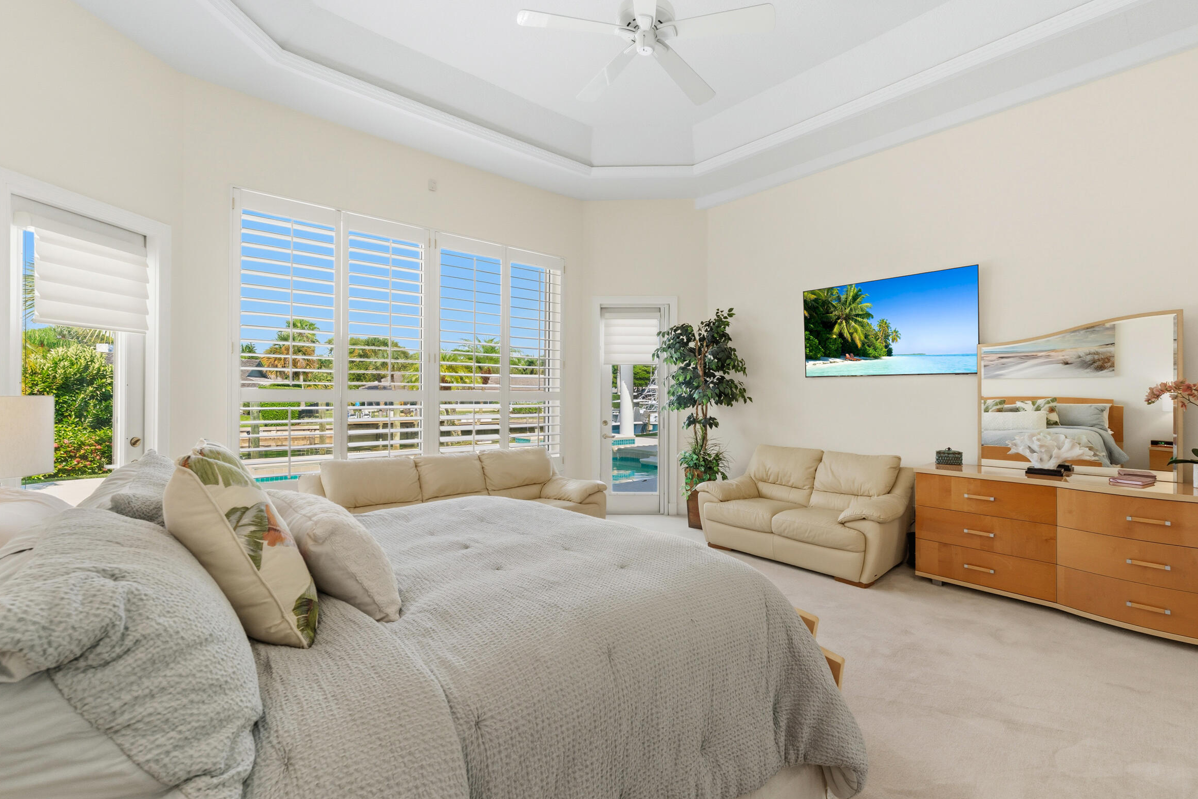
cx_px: 635
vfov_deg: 77.3
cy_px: 403
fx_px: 499
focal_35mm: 15
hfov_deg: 100.3
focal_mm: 14
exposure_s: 1/25
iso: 250
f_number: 9
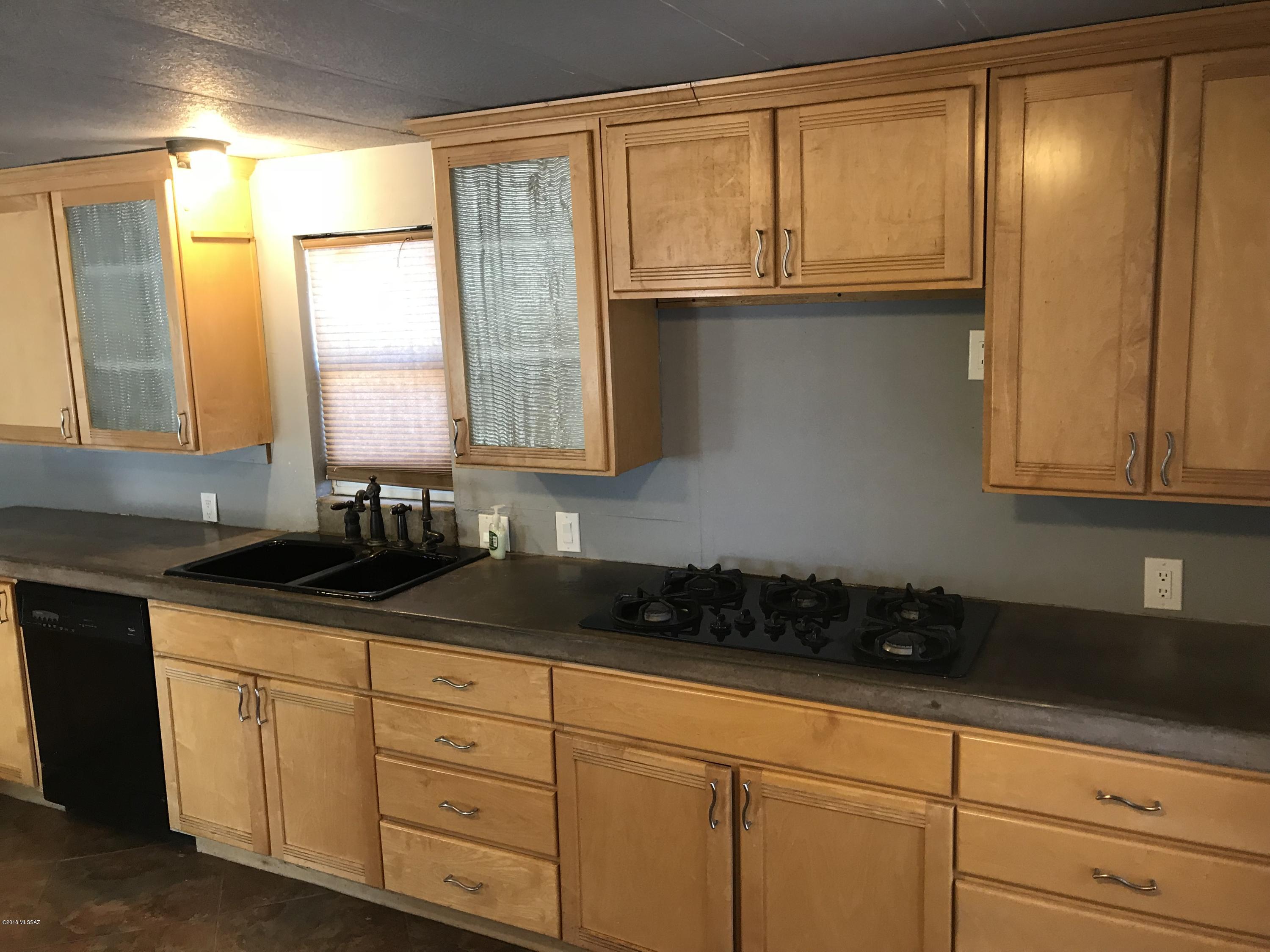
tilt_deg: -9.7
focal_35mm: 28
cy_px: 476
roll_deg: +2.5
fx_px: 1027
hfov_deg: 63.4
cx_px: 635
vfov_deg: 49.7
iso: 40
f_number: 1.8
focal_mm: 3.99
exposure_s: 1/24
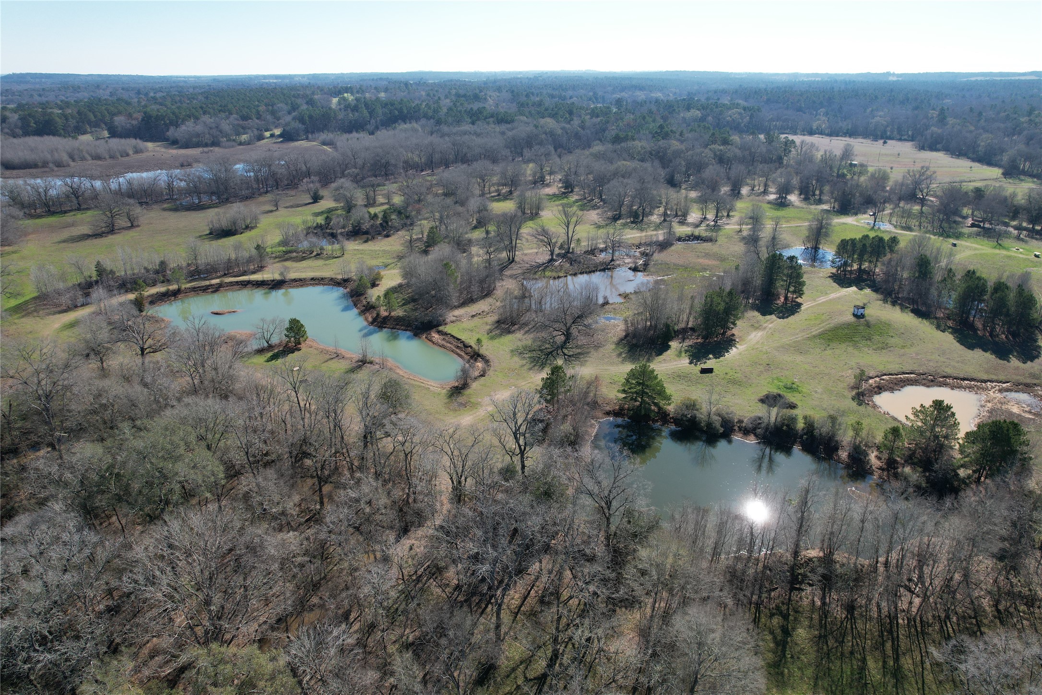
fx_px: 637
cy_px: 348
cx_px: 521
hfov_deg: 78.6
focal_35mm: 22
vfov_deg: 57.2
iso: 200
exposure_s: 1/1600
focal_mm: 8.38
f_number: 2.8
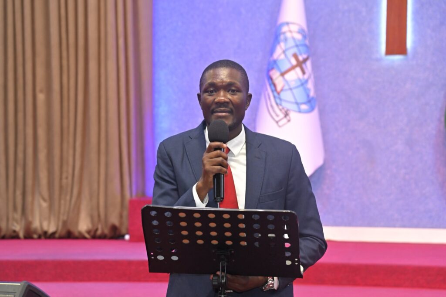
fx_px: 1485
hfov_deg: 17.1
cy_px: 148
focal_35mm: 120
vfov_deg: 11.4
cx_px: 223
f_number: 5.6
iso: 4000
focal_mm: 120
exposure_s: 1/160
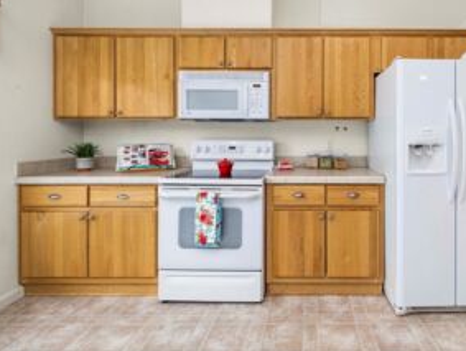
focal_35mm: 19
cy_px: 141
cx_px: 315
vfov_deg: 68.1
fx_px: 256
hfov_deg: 81.4
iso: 160
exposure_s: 1/60
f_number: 7.1
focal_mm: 14
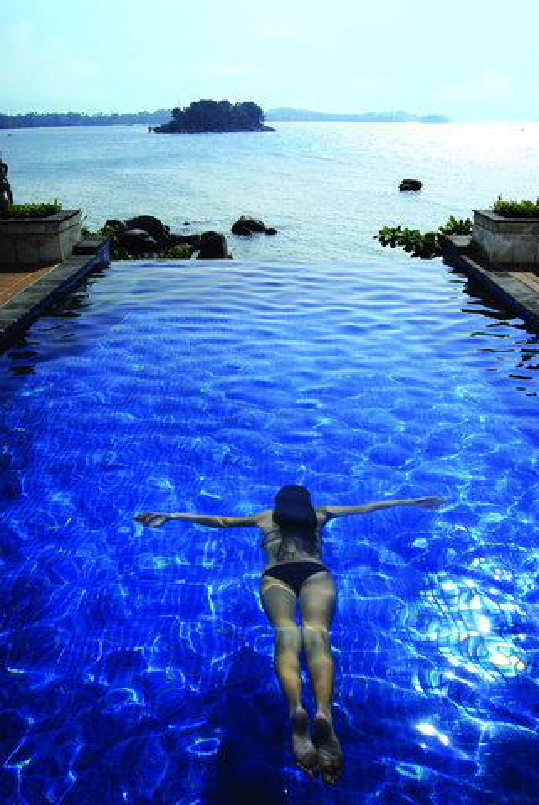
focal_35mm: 30
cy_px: 402
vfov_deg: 61.9
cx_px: 270
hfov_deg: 43.7
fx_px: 672
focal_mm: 20
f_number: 8
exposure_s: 1/250
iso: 100
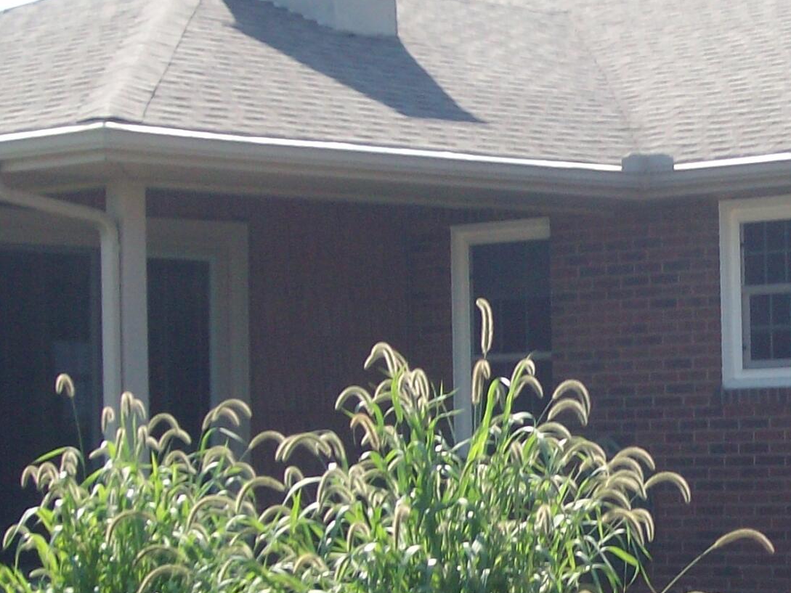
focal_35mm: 124
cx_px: 763
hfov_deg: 15.6
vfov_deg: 11.9
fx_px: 2834
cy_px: 419
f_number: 7.9
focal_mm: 7.46
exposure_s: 1/88.7
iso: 80
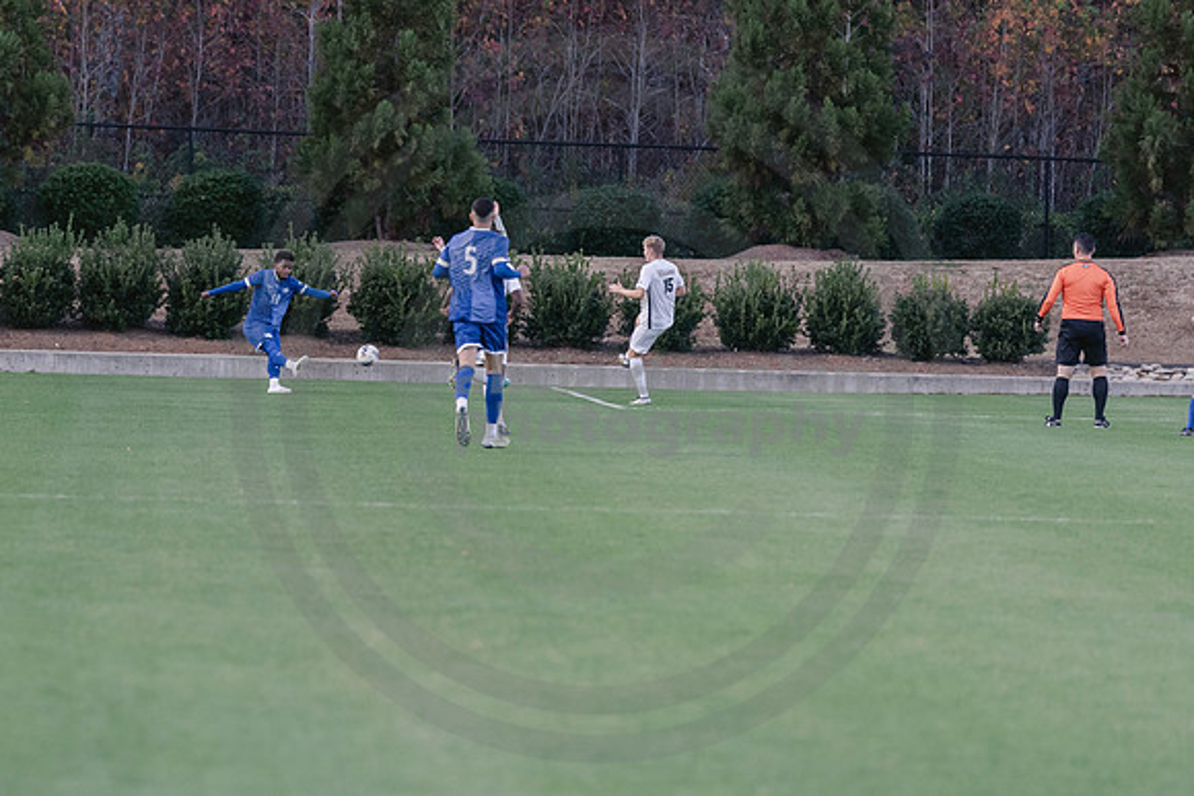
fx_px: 10108
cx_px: 298
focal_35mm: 305
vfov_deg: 4.5
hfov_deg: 6.8
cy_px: 367
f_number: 3.5
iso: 1250
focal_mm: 200
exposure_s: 1/1250
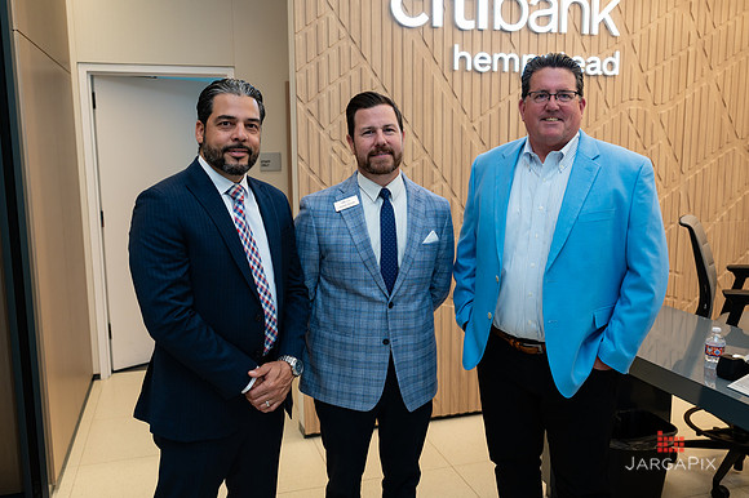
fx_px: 658
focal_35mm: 32
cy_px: 246
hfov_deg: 59.3
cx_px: 372
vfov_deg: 41.5
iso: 400
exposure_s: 1/200
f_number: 4
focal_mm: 30.5
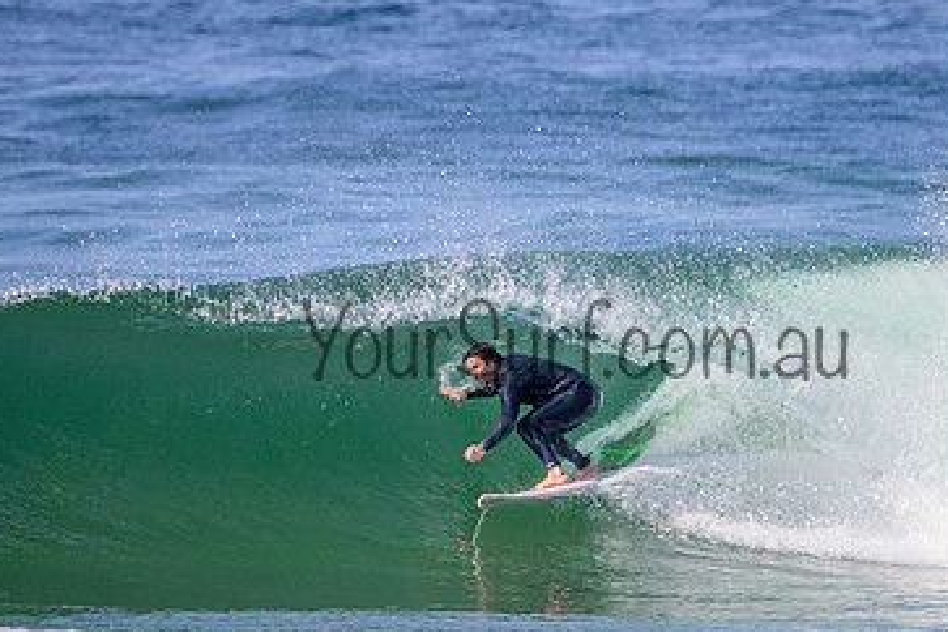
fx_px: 33651
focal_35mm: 1278
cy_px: 317
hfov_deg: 1.6
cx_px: 572
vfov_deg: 1.1
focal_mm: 800
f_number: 11
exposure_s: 1/2000
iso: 1400
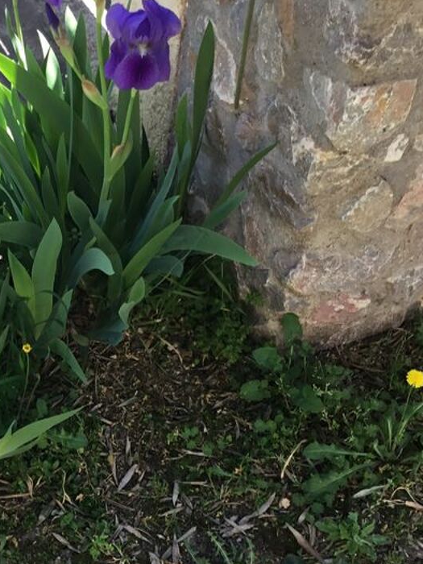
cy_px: 316
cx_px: 52
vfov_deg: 32.7
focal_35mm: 59
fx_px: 961
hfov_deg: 24.2
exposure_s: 1/138
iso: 25
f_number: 2.4
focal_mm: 3.3
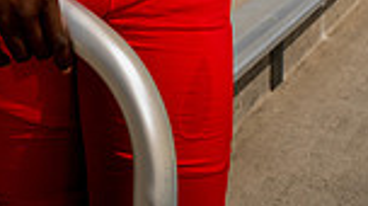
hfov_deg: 25.1
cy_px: -330
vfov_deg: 11.3
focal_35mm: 84
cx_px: 102
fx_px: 819
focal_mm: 27
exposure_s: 1/250
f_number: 8
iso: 50
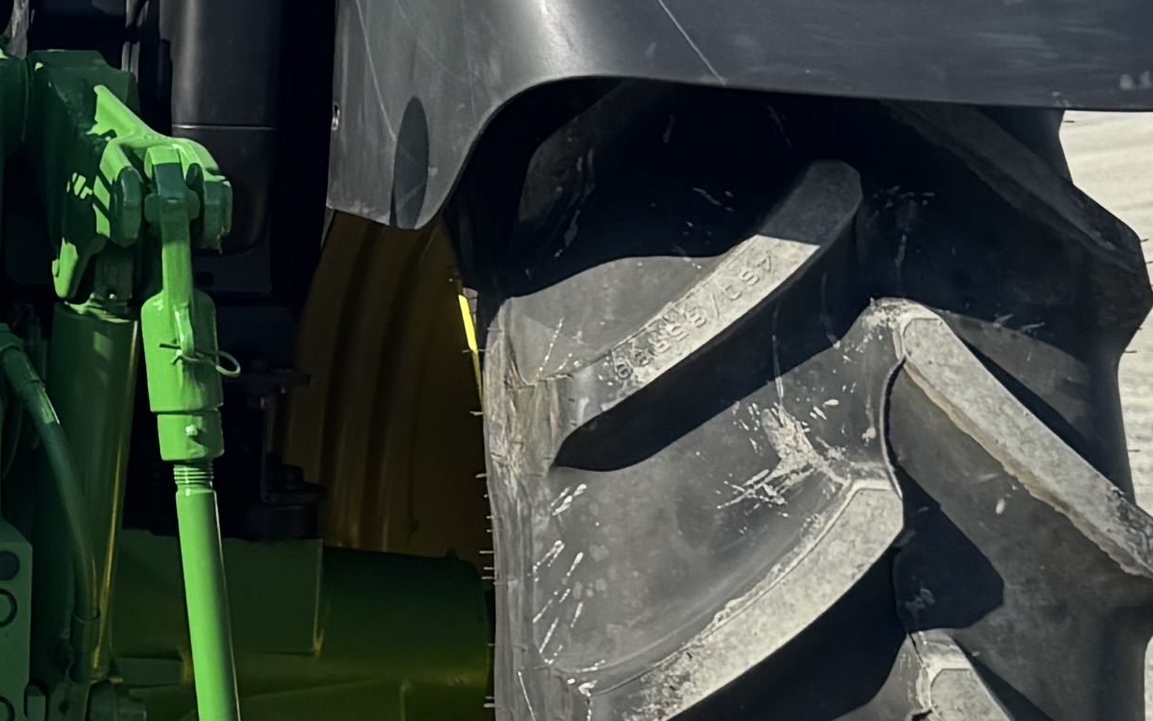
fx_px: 3709
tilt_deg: -2.4
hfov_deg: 16.5
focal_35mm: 118
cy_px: 125
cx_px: -408
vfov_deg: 11.1
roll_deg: +1.2
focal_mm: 6.76
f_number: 1.78
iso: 80
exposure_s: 1/3096
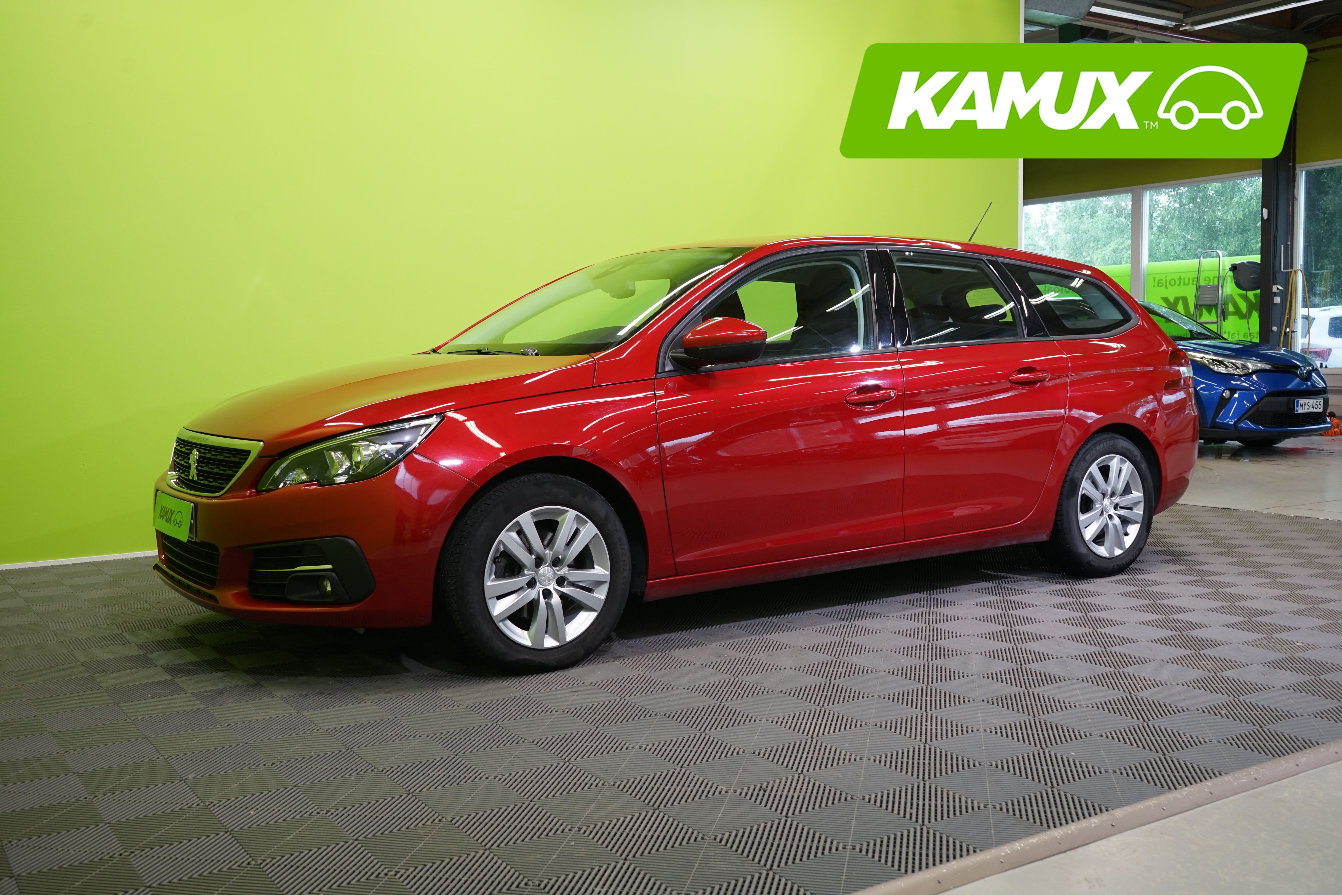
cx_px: 671
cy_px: 448
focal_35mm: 34
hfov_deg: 55.8
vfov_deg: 38.9
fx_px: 1267
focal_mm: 34
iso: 640
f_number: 6.3
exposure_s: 1/30
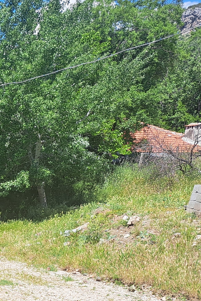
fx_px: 586
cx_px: -169
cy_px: 294
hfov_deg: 16.2
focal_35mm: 70
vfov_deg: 27.4
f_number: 1.8
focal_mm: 5.23
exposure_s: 1/1399
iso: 50
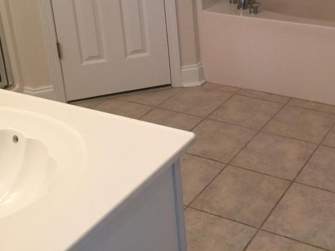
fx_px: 522
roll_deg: +1.4
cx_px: 269
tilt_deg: -18.0
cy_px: 21
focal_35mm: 54
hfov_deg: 34.5
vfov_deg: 26.1
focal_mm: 4.15
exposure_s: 1/30
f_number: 2.2
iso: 32
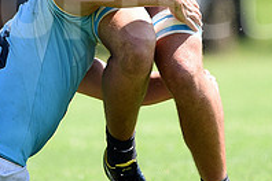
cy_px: -8
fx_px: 6648
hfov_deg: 2.3
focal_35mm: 880
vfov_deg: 1.6
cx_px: 4
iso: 200
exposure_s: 1/1250
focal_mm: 300
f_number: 2.8
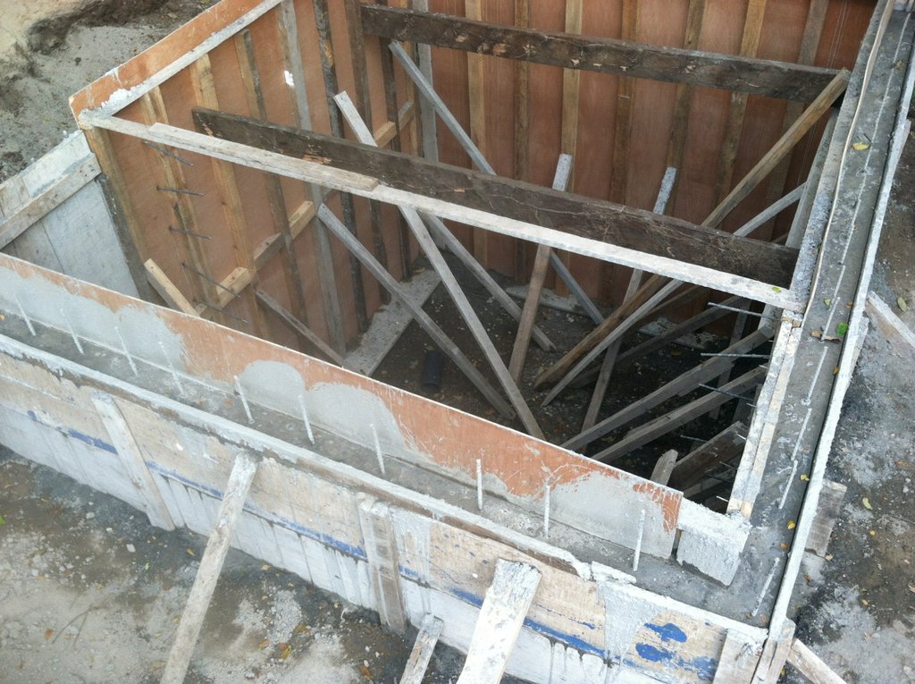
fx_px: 924
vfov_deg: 40.6
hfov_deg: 52.7
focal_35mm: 35
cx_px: 458
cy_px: 342
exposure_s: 1/60
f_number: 2.8
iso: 80
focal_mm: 3.85
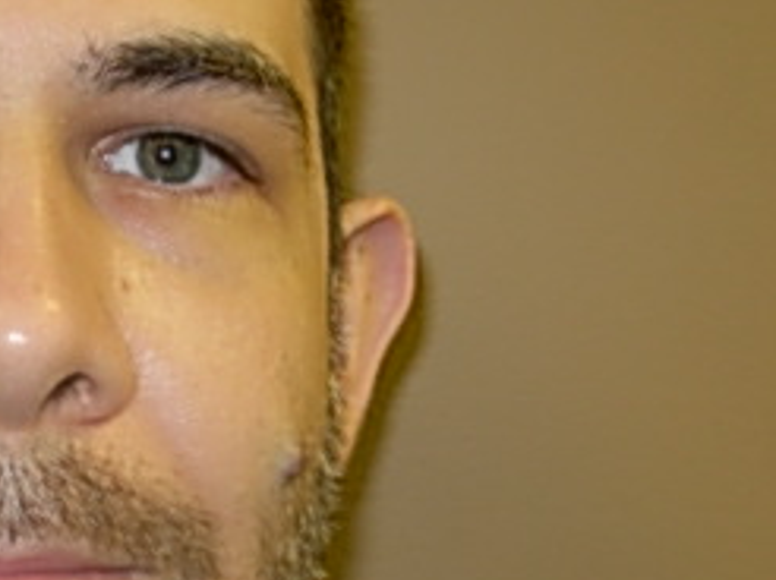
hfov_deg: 19.4
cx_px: 22
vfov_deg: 14.9
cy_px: 299
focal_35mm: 99
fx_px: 2217
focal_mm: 6.3
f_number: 2.9
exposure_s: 1/22.6
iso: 79
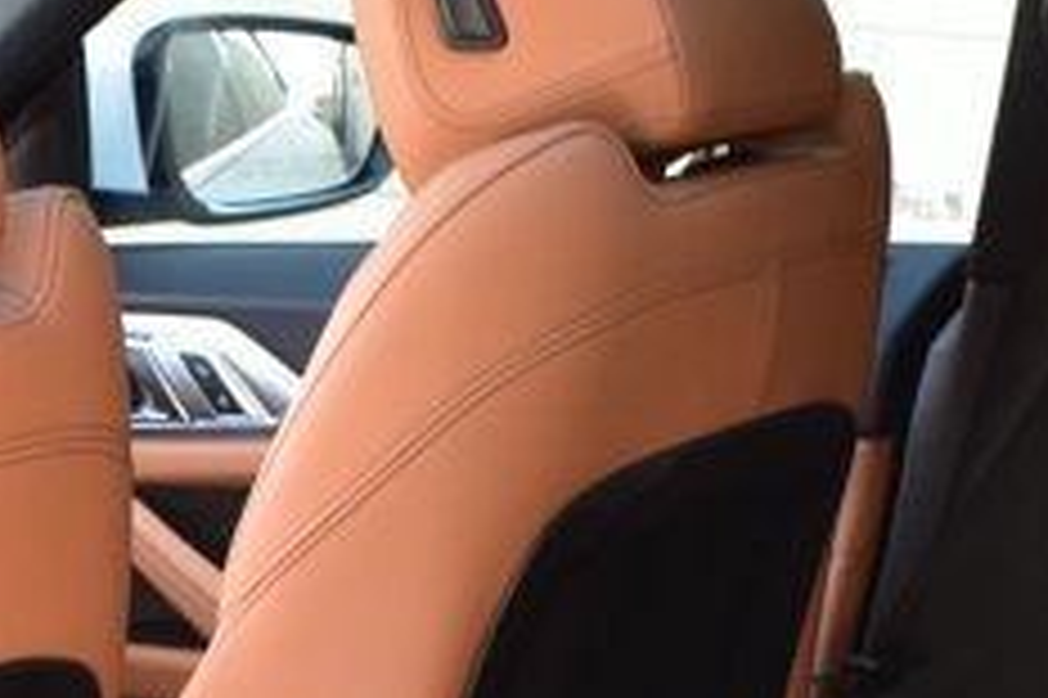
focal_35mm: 132
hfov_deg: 15.4
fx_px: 3840
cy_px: 1500
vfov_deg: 9.5
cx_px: 211
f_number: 6.3
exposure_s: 1/20
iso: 400
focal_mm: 20
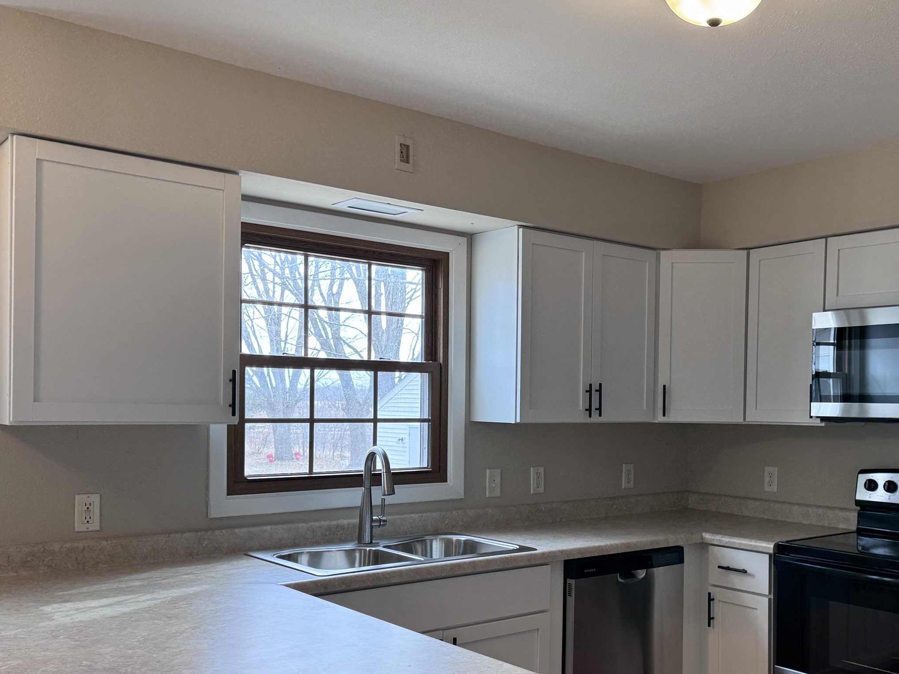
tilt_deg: -1.1
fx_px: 935
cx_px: 584
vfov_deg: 39.3
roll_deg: -0.6
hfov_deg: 50.6
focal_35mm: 36
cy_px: 435
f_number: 1.78
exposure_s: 1/120
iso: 160
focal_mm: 6.76
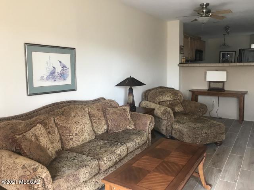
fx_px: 205
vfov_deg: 49.7
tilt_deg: -6.3
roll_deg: +0.9
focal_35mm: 28
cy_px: 95
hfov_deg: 63.4
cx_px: 127
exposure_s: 1/30
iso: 40
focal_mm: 3.99
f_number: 1.8
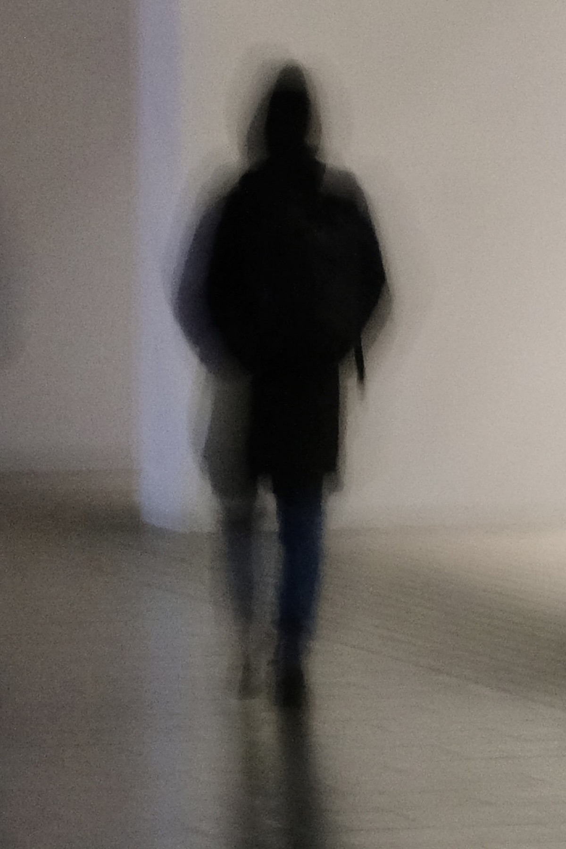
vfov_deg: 27.0
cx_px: 283
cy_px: 424
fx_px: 1769
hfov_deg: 18.2
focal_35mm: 75
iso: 2000
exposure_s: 1/2
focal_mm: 50
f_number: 16
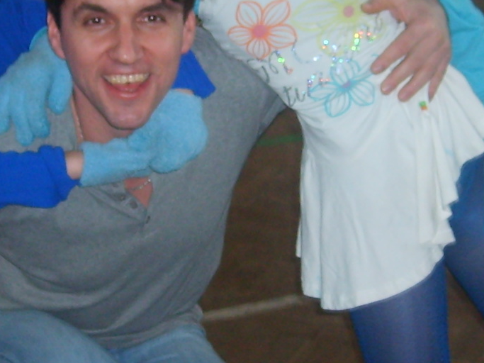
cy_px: 71
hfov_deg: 18.7
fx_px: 1468
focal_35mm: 105
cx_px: 242
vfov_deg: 14.0
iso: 100
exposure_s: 1/45
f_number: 2.8
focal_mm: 5.8
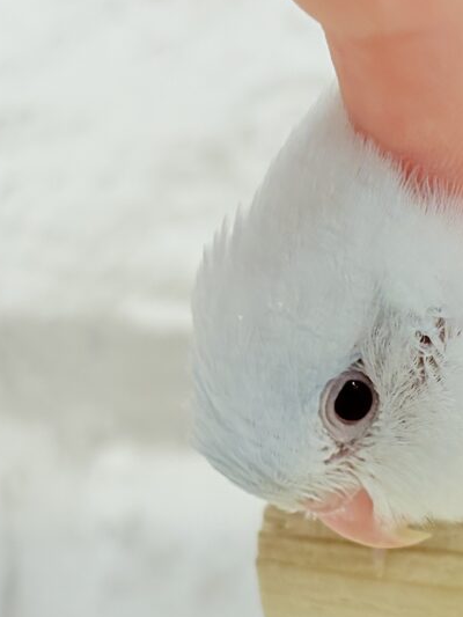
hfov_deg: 12.5
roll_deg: -0.6
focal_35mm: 117
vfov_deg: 16.8
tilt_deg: -3.0
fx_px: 2086
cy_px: 421
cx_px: 475
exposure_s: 1/100
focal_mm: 5.96
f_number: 1.6
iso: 80
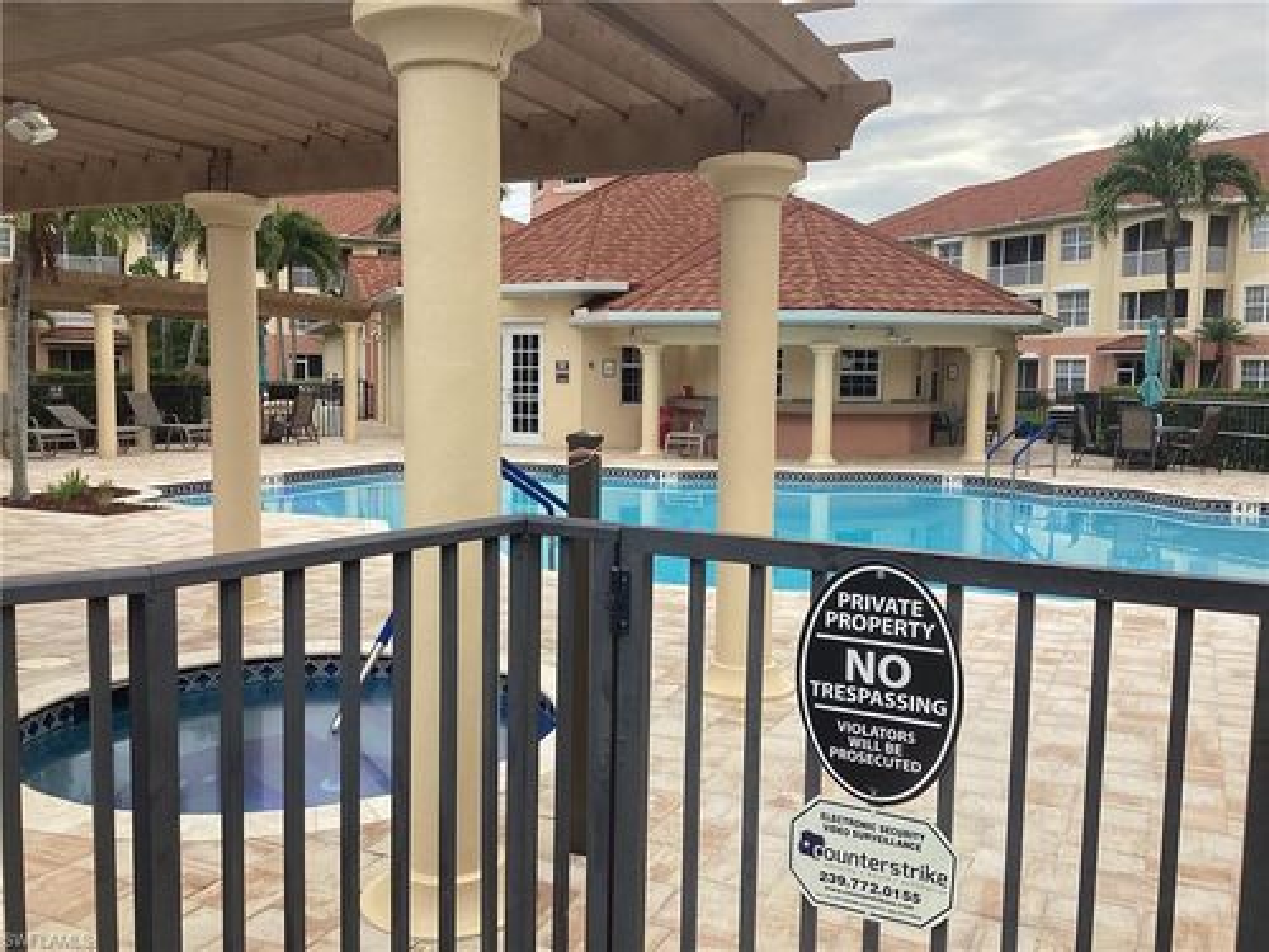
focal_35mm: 31
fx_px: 1136
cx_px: 634
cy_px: 476
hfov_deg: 58.4
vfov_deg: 45.4
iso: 25
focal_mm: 3.3
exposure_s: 1/120
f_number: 2.4
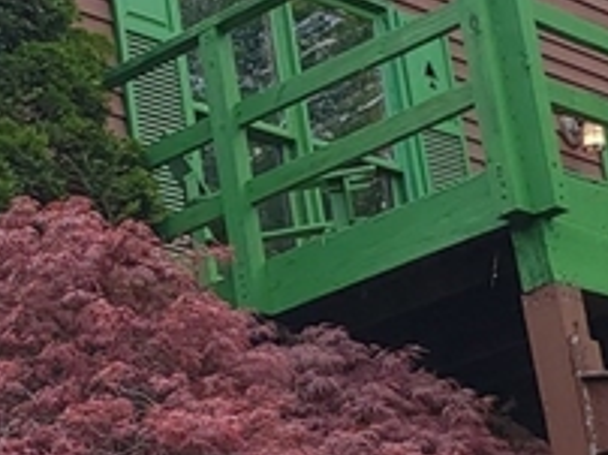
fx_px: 2316
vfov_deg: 11.2
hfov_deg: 14.9
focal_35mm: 132
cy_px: 347
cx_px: 175
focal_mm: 4.3
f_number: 2.4
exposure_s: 1/614
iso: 50
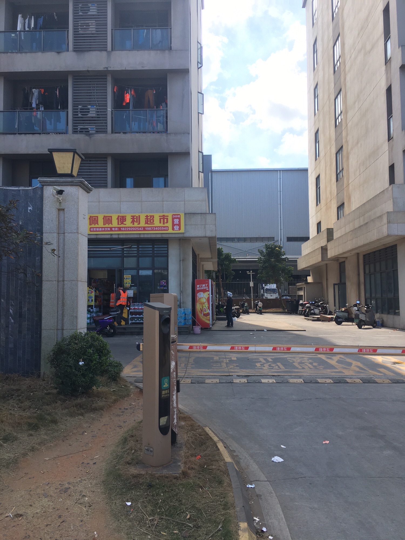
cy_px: 270
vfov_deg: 61.7
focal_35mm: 29
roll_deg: +0.5
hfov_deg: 48.2
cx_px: 202
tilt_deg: +4.2
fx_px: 452
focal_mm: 4.15
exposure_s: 1/442
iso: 25
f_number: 2.2
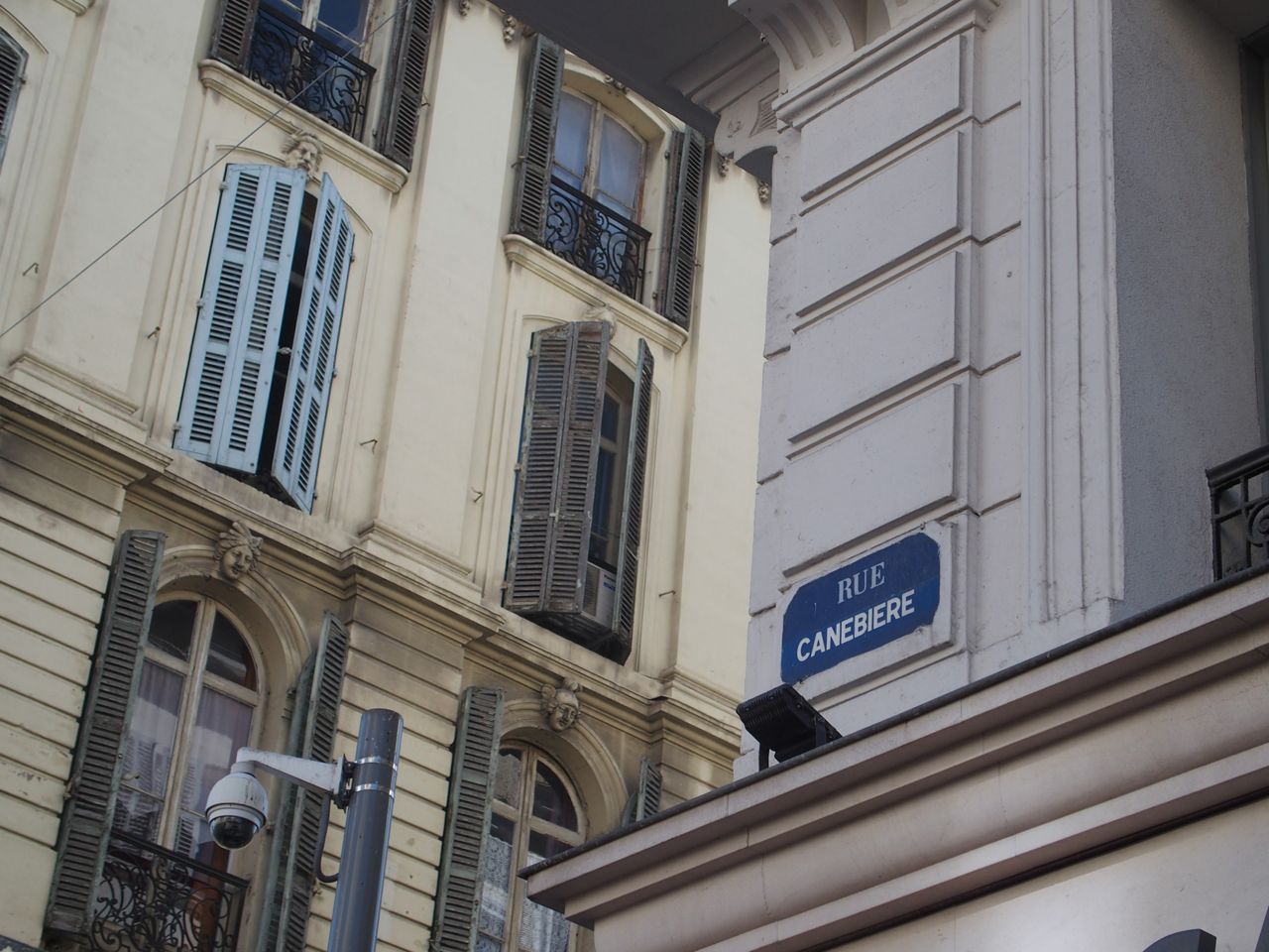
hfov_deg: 25.7
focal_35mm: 76
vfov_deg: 19.4
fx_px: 2786
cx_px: 634
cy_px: 476
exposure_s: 1/500
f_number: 3.5
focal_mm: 16.1
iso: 100
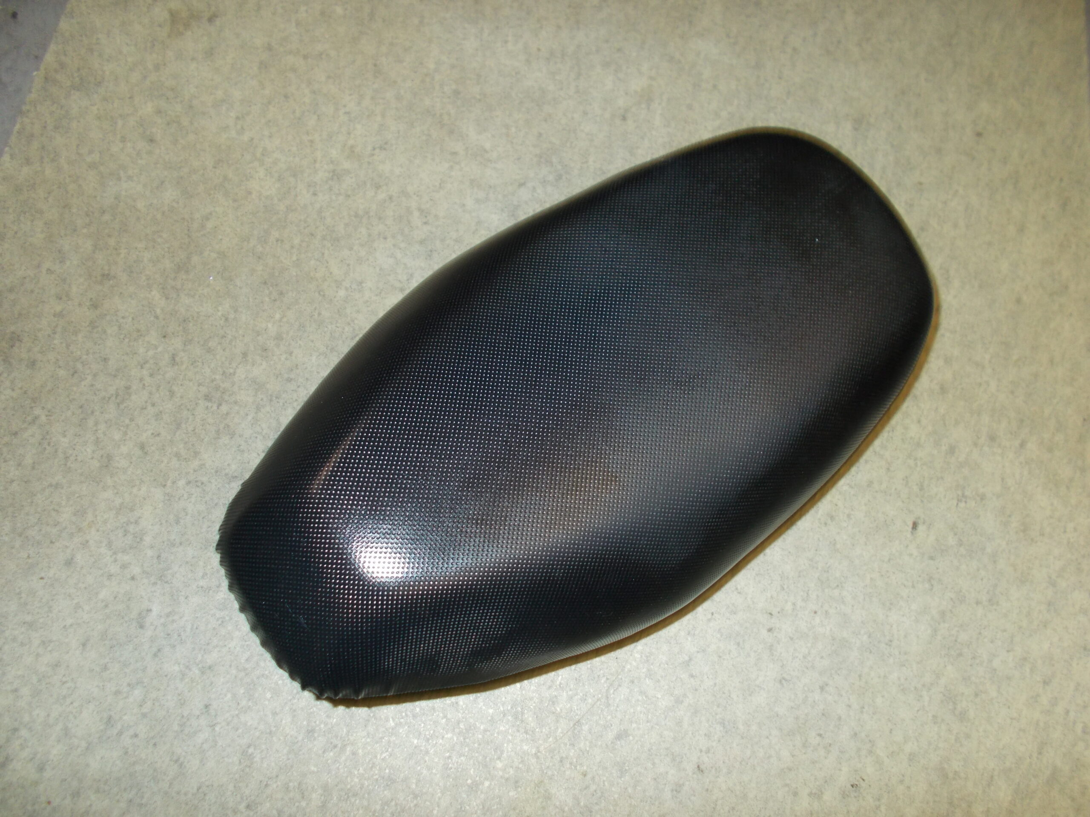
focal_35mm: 26
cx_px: 545
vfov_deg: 53.1
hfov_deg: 67.3
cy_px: 408
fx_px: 819
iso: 200
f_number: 3.2
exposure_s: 1/25
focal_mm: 4.6
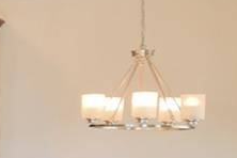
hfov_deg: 11.4
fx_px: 711
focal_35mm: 108
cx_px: -469
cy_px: 145
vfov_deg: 12.6
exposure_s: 1/125
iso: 220
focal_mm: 10
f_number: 4.5
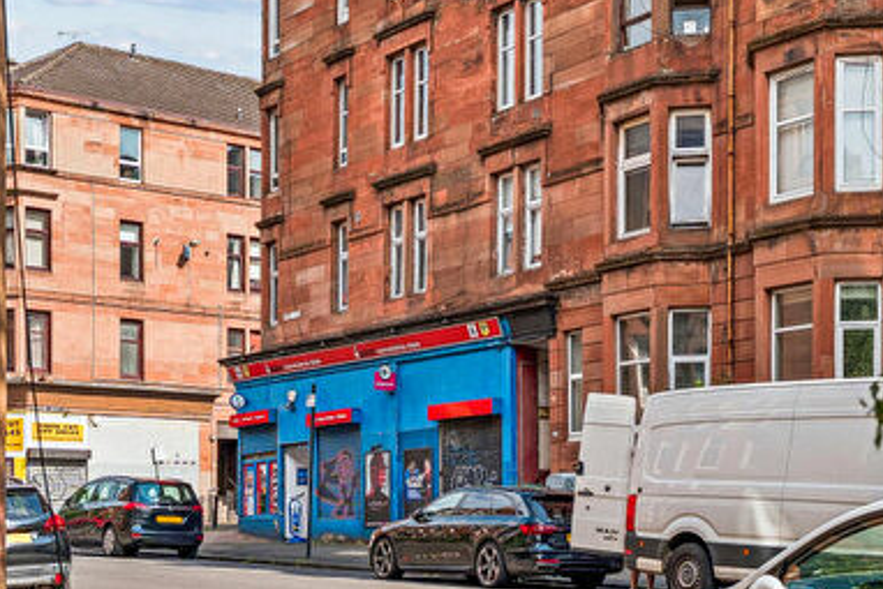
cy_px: 103
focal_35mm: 66
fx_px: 1619
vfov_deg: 20.4
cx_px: 548
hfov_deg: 30.4
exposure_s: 1/1600
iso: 320
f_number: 4
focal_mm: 24
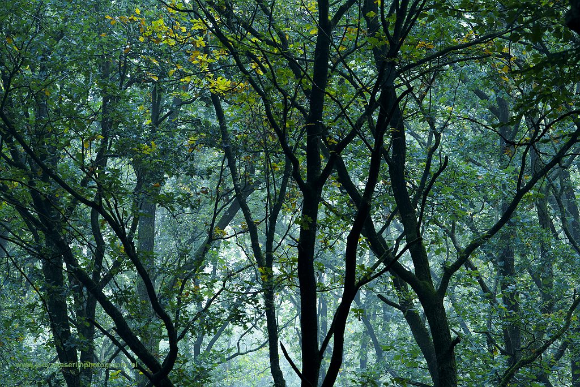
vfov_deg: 4.3
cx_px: 290
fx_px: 5158
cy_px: 194
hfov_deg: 6.4
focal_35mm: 320
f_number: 13
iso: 100
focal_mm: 320
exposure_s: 1/3
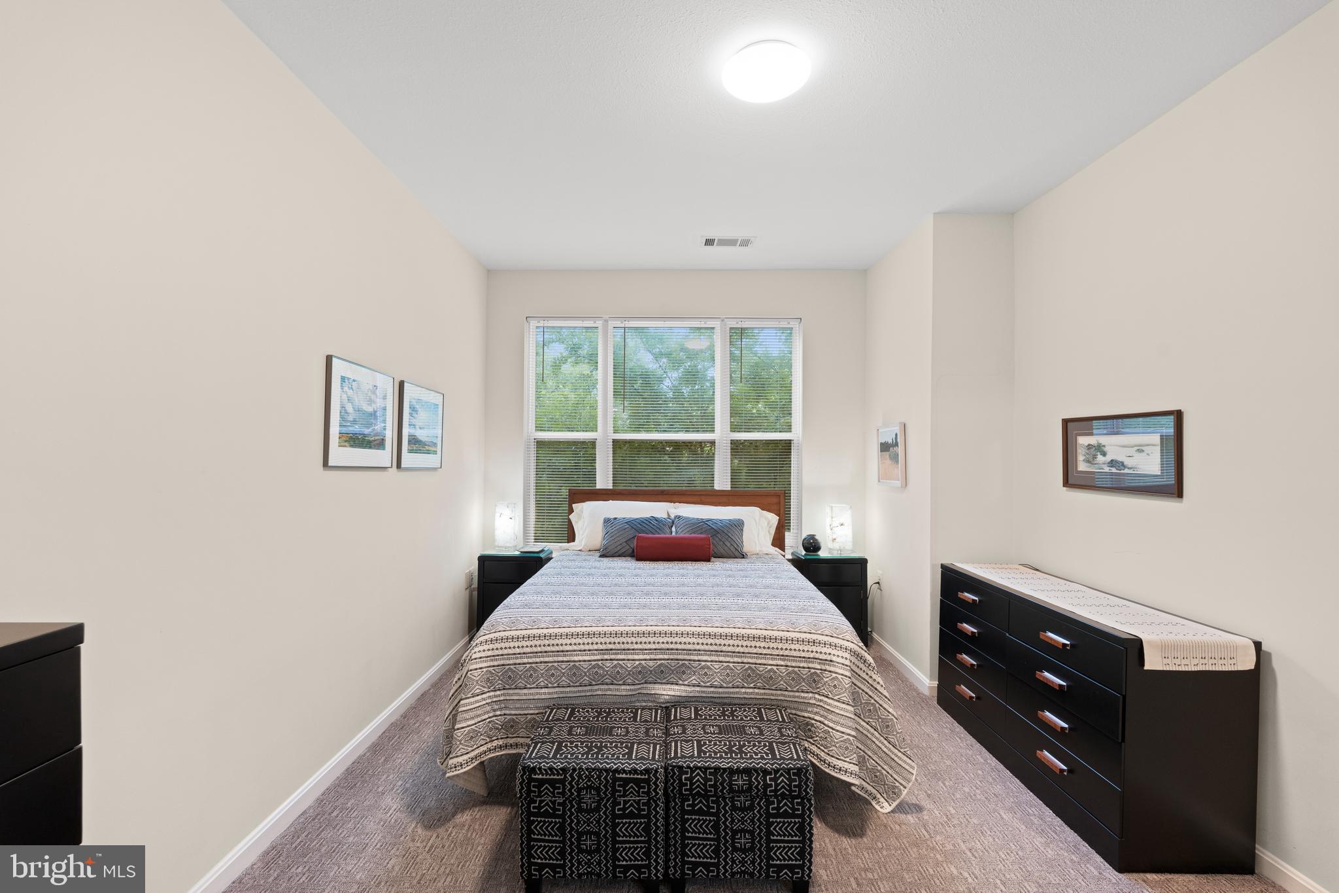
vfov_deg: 73.7
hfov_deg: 96.7
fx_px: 595
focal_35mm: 16
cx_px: 670
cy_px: 446
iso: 800
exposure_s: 1/6
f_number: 8
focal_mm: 16
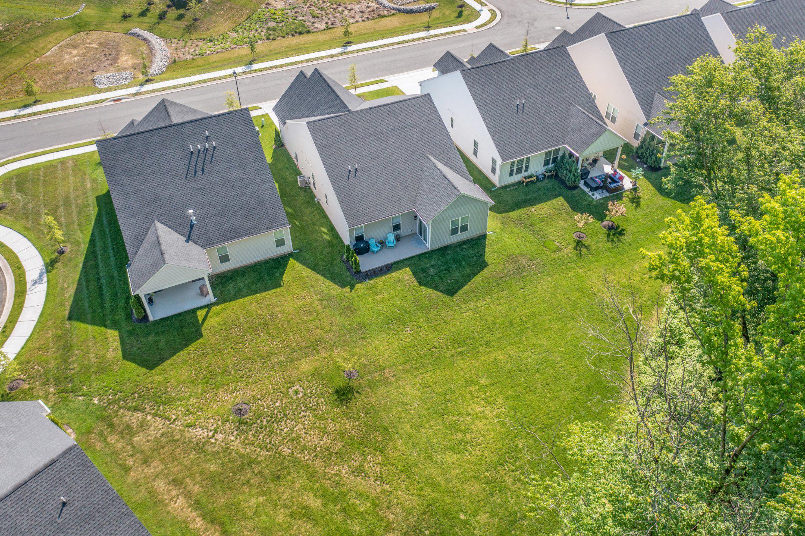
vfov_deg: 46.4
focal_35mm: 28
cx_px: 402
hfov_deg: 65.5
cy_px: 268
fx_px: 626
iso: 100
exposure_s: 1/500
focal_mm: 10.26
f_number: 3.2
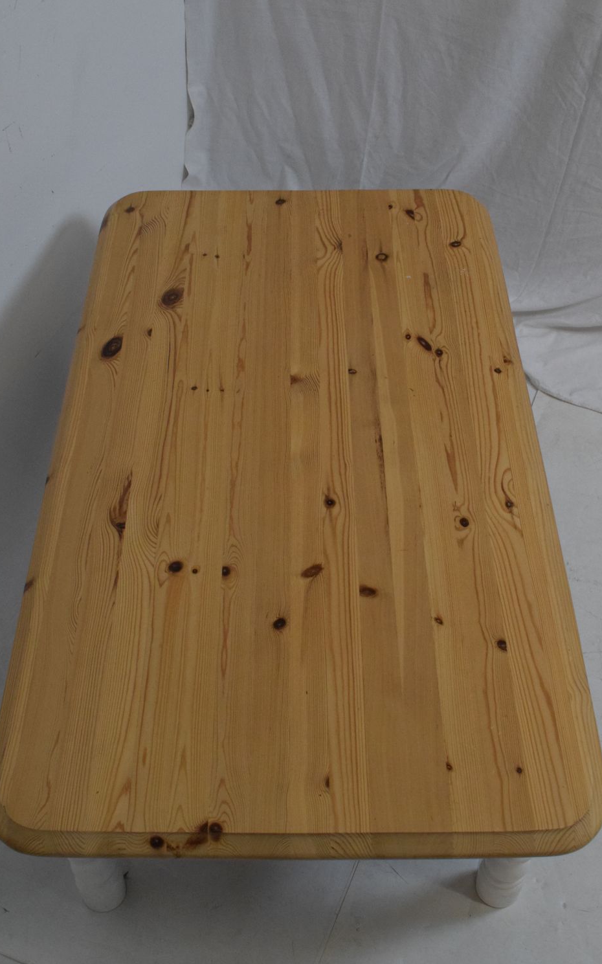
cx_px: 285
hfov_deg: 33.1
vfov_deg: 51.0
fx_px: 1011
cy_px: 482
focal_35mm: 39
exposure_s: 1/200
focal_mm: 25
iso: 3200
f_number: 7.1
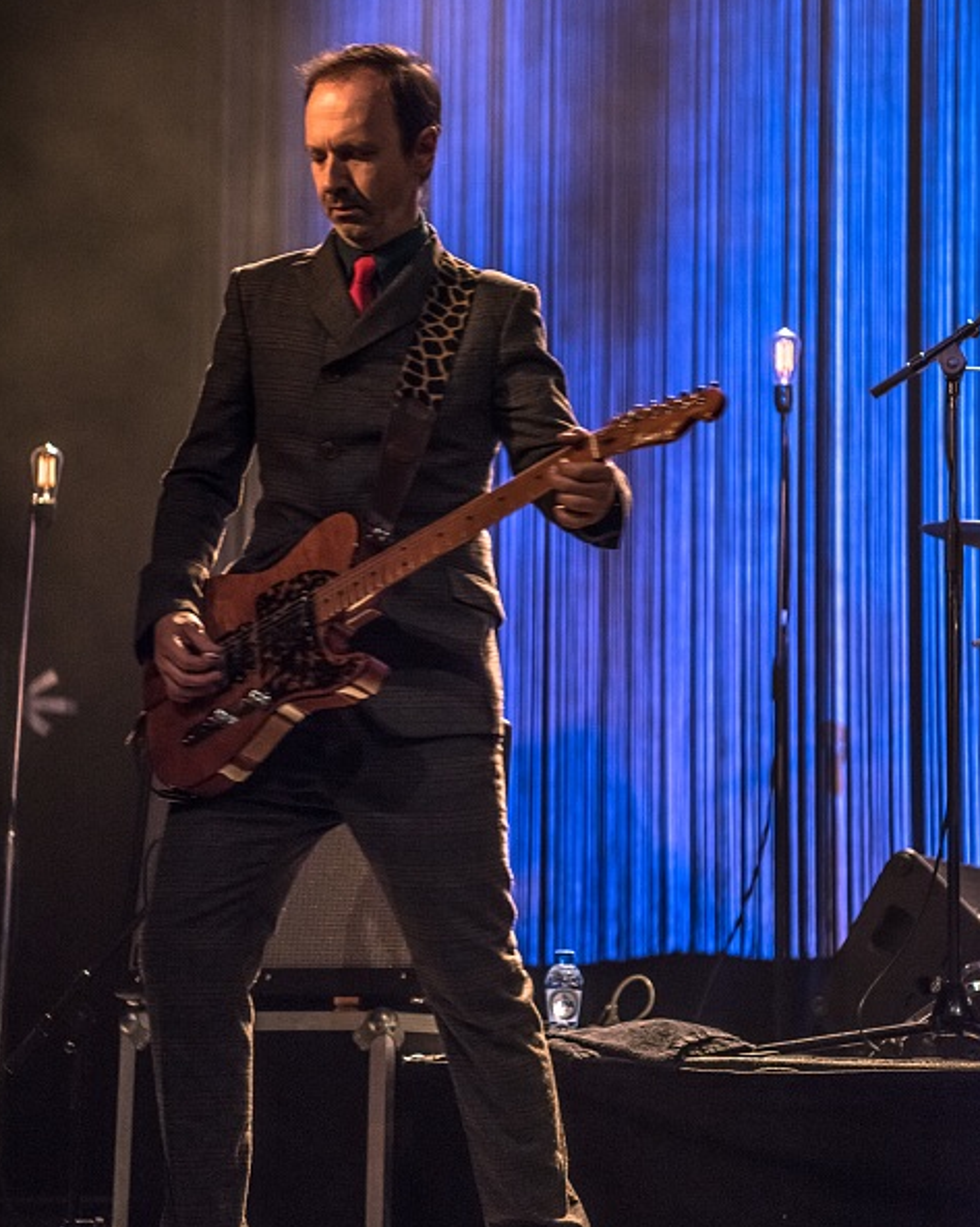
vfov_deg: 23.9
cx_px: 488
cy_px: 653
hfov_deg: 19.2
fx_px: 2903
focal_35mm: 80
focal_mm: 70
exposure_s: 1/80
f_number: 2.8
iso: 2500
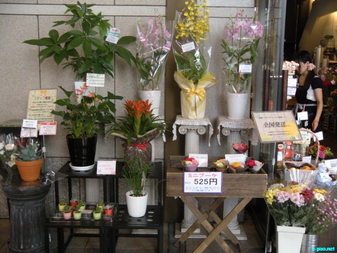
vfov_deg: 32.9
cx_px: 168
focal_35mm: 44
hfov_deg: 42.9
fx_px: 428
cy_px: 126
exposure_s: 1/54.3
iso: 231
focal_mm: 7.4
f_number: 4
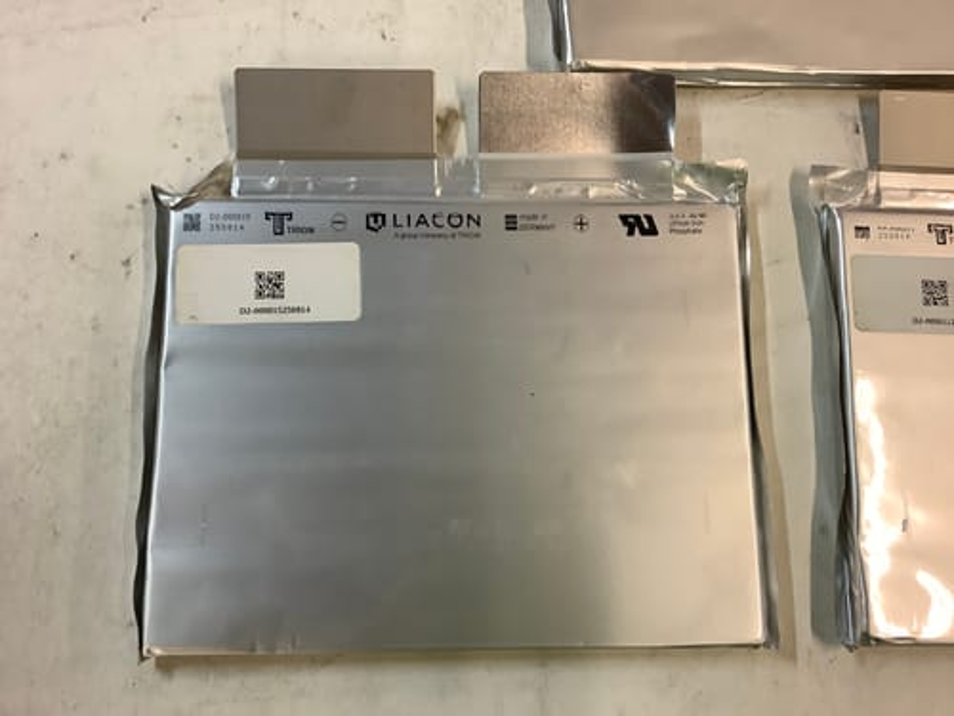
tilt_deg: -79.0
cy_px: 358
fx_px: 854
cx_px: 477
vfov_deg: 45.4
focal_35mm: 31
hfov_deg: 58.4
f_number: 2.4
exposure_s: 1/50
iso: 160
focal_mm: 3.3
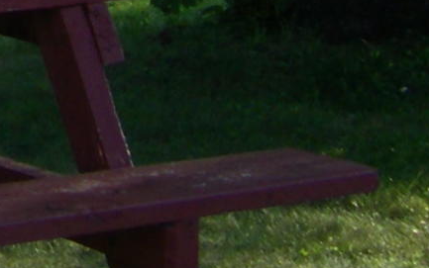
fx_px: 3263
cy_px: -491
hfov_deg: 7.3
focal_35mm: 279
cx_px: -403
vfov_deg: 4.5
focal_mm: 6.3
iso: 64
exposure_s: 1/100
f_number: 3.5
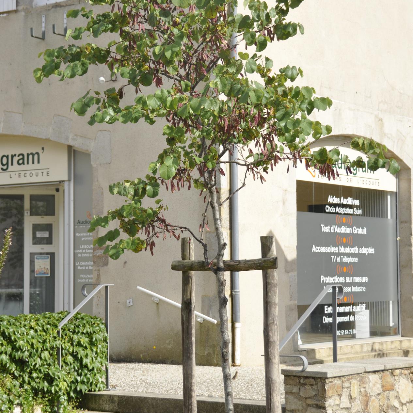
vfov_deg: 20.4
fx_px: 1147
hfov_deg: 20.4
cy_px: 205
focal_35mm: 85
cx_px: 183
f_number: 4.5
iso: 640
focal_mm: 44
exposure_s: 1/4000
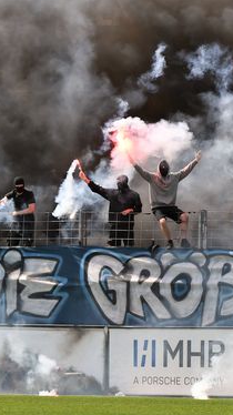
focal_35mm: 443
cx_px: 162
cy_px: 209
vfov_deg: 4.9
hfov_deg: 2.7
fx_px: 4870
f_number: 4.5
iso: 100
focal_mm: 185
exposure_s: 1/1000
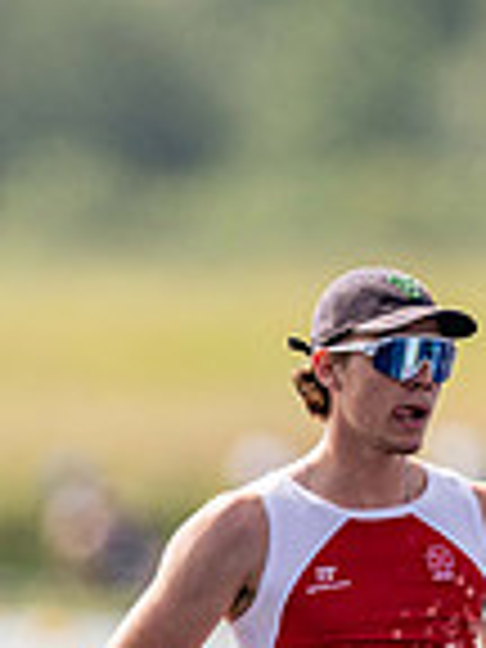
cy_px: 578
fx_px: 43561
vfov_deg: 0.9
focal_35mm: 2327
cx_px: -99
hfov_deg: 0.6
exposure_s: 1/2500
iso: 180
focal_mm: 600
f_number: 4
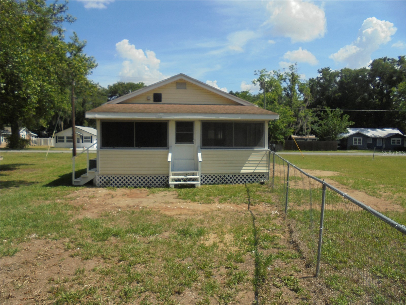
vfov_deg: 53.1
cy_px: 152
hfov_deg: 67.3
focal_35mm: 26
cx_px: 203
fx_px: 305
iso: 100
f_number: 3.5
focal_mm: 4.6
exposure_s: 1/800
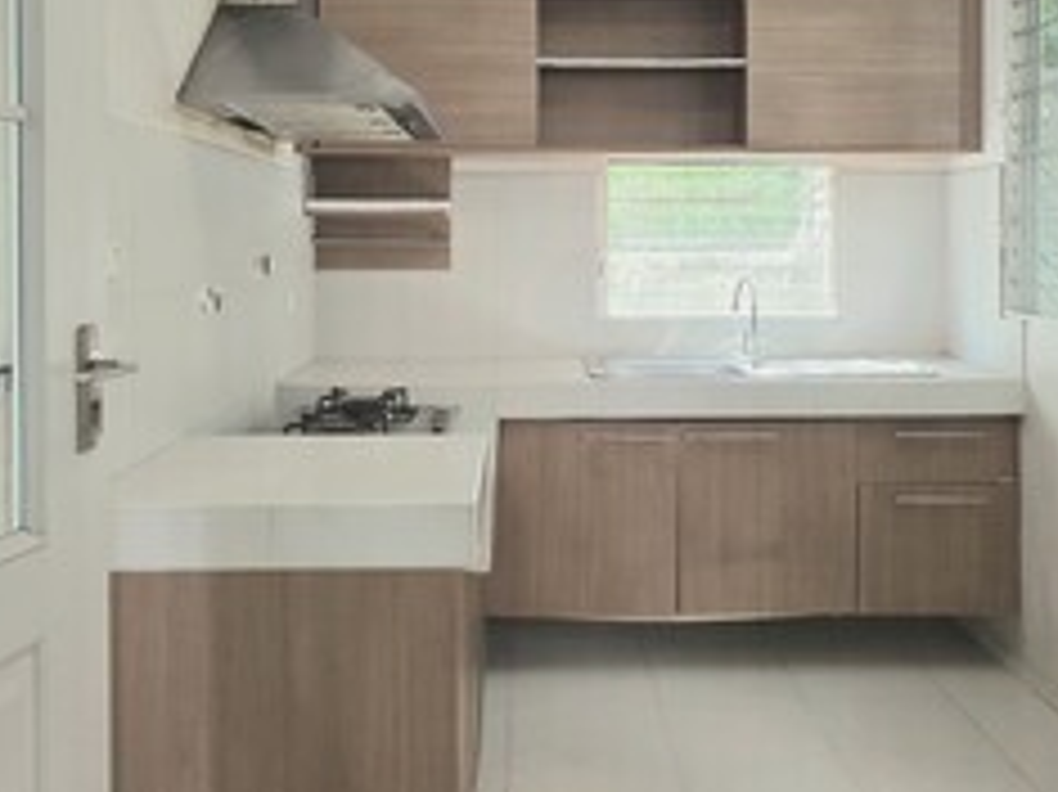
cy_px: 266
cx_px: 558
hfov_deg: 51.4
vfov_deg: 39.2
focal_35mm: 36
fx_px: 1100
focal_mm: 2.2
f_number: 1.9
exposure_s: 1/101
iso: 160
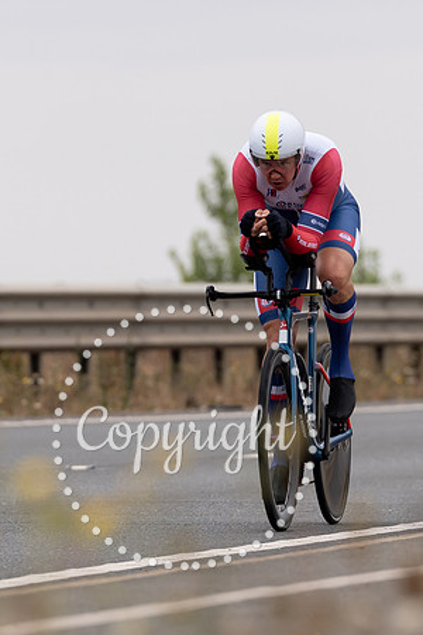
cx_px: 270
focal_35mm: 570
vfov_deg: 3.6
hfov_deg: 2.4
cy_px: 308
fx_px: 10044
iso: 100
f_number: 3.5
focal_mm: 200
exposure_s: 1/800
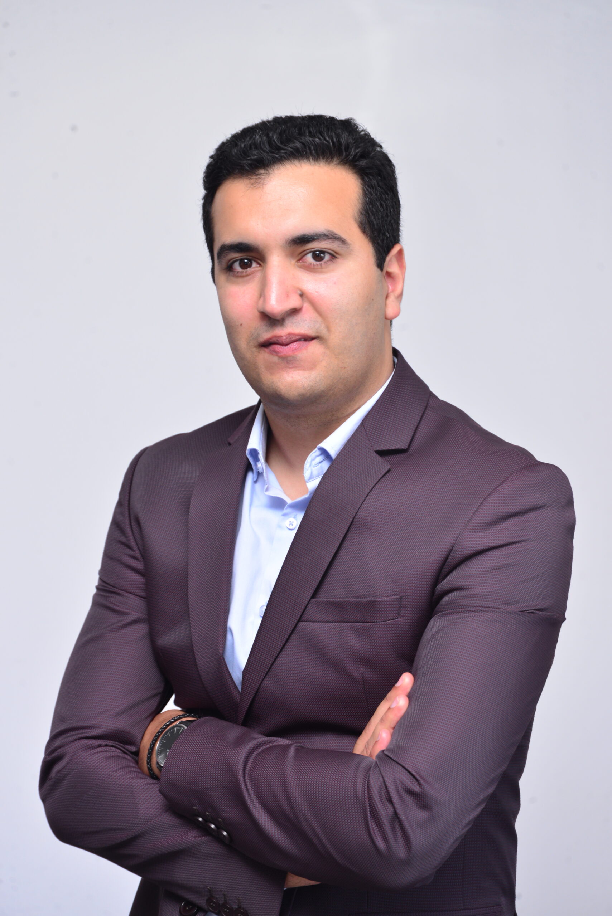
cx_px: 306
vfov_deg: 23.9
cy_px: 458
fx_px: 2165
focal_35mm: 85
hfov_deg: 16.1
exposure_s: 1/100
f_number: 9
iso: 800
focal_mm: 85
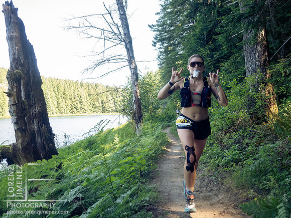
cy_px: 109
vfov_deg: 41.8
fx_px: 286
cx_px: 146
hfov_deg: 54.0
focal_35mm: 34
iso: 1600
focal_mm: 17
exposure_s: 1/1000
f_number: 2.8
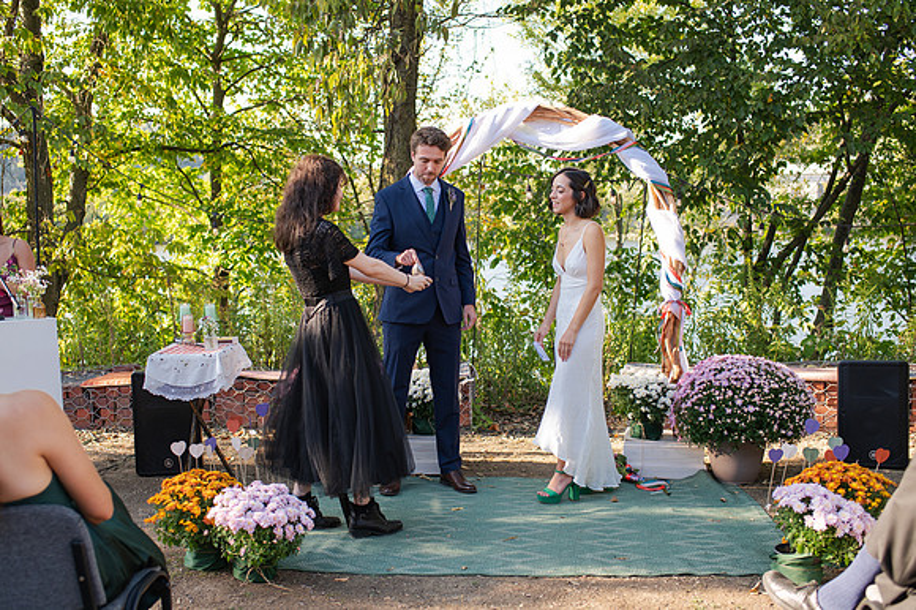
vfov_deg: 33.5
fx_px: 1013
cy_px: 320
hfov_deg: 48.6
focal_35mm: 40
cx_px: 429
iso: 320
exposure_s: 1/640
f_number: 3.2
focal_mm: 35
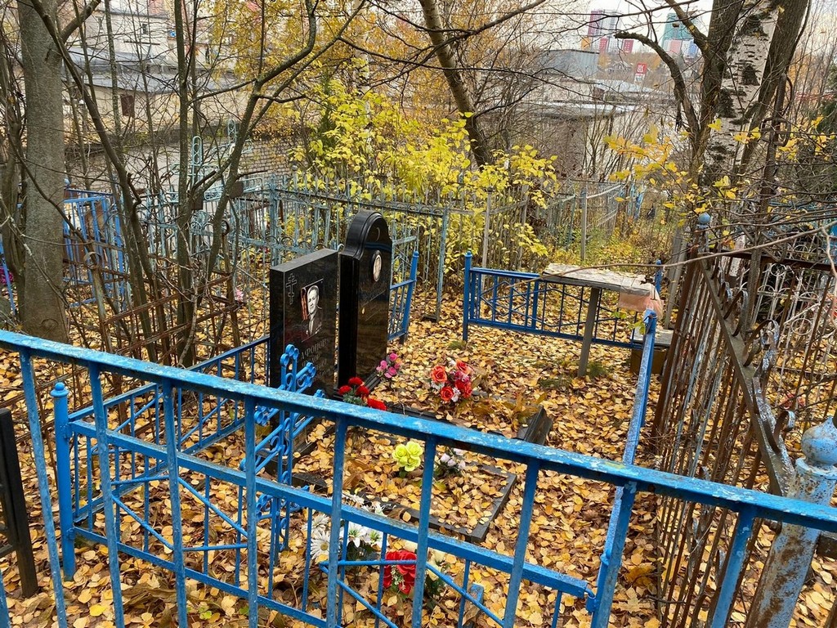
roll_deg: -4.9
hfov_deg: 67.3
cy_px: 314
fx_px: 629
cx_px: 418
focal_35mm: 26
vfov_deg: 53.1
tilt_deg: -23.7
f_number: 1.8
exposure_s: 1/122
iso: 32
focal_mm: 4.25
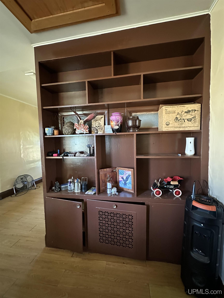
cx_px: 112
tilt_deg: -3.1
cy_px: 149
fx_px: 121
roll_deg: +0.0
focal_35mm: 14
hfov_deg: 85.7
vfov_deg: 102.1
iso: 1250
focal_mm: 2.22
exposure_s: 1/50
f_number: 2.2
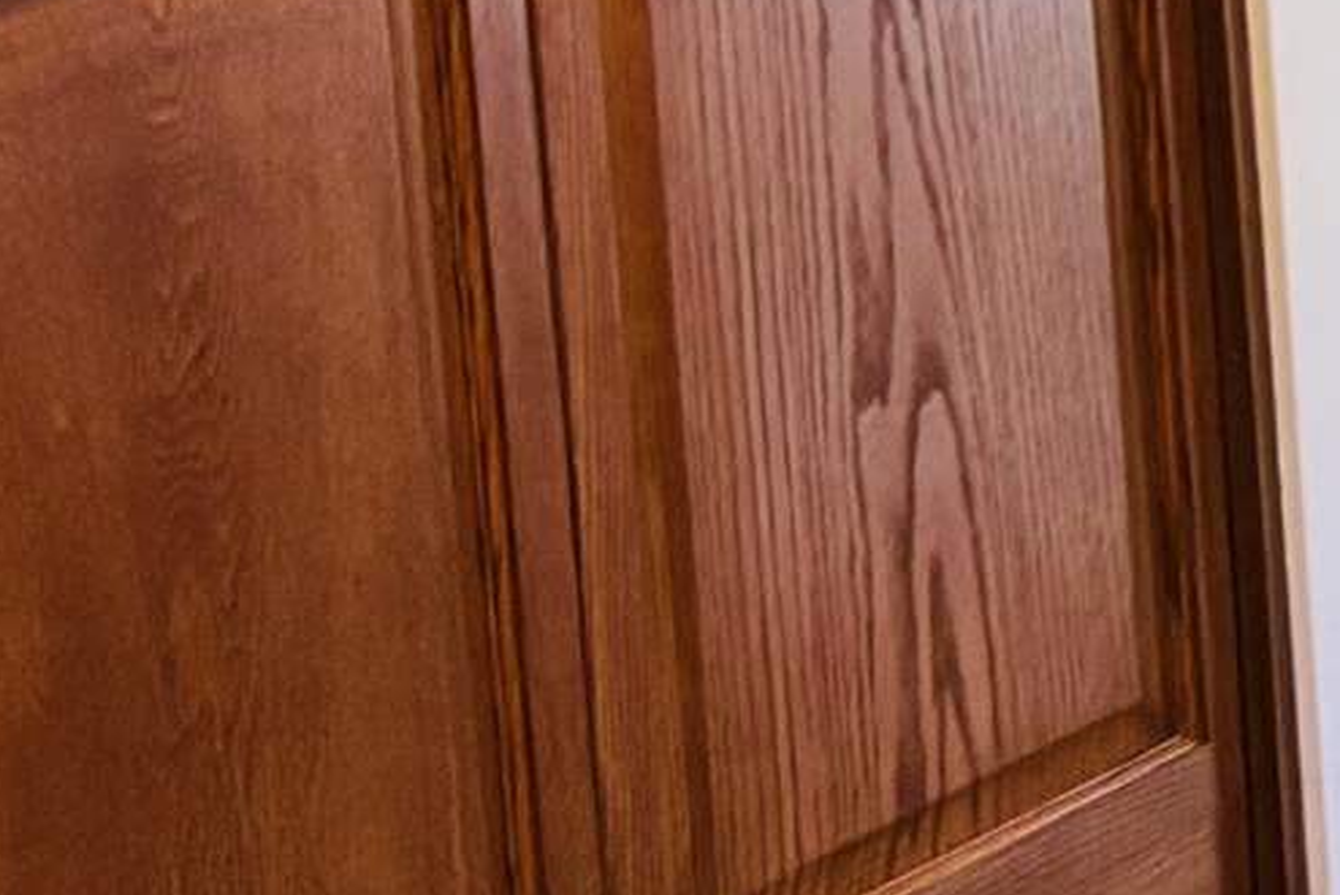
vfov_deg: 7.9
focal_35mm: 168
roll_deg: +0.8
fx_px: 6257
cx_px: 3971
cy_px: -643
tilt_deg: -8.1
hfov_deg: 9.6
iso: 160
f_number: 1.6
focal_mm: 5.96
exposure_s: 1/60
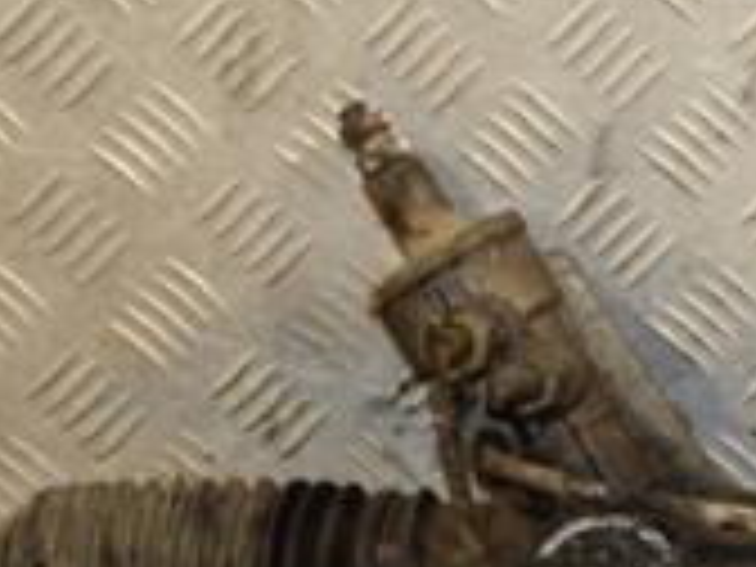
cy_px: 148
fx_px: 4281
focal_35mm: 196
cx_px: 1300
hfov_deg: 9.7
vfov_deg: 7.6
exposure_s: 1/160
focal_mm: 38
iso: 800
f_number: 5
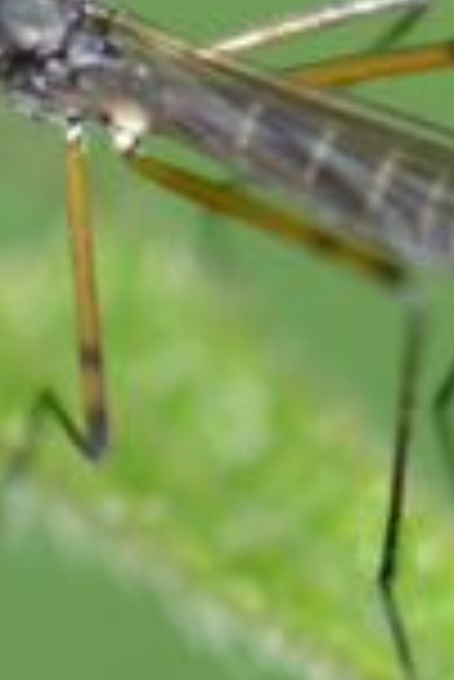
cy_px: 259
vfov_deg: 5.9
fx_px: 6567
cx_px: -31
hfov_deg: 4.0
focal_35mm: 348
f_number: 6.3
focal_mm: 105
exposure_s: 1/160
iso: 640
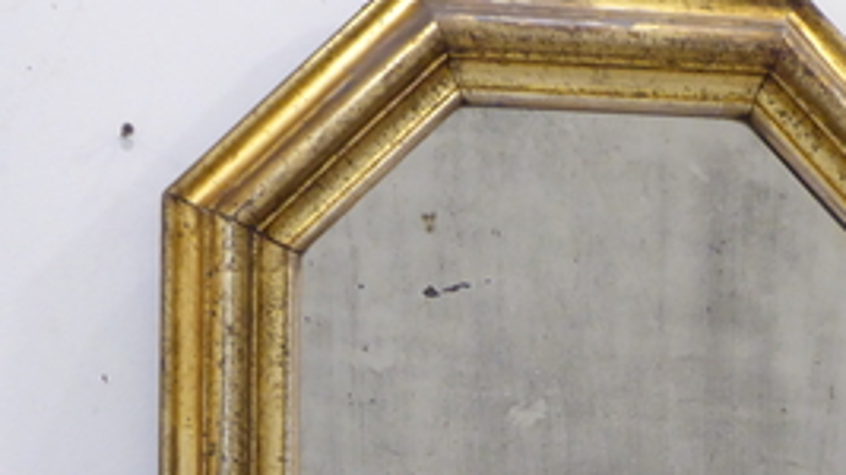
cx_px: 735
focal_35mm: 130
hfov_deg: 16.3
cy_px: 608
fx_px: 2915
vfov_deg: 9.2
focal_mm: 9
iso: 400
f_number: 4.1
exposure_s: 1/20
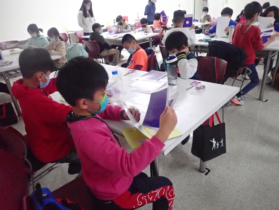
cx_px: 140
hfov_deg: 69.4
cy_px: 105
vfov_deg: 54.9
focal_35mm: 25
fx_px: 202
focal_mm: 4.5
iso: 4000
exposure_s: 1/500
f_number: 2
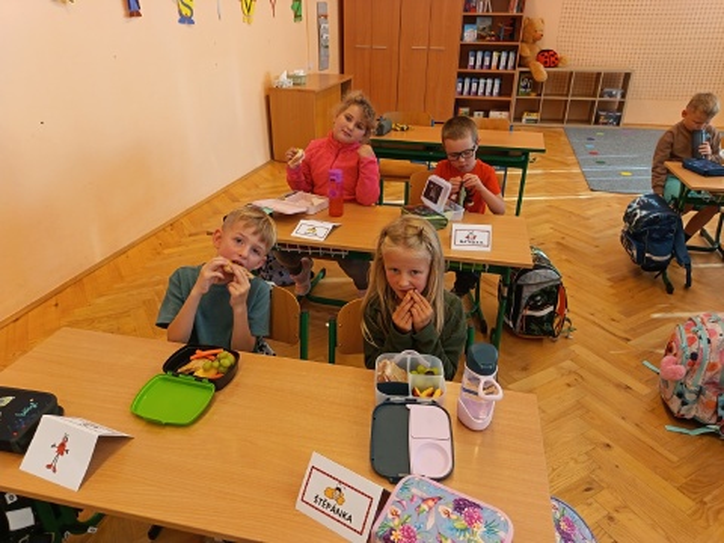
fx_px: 502
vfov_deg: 56.8
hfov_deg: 71.6
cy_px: 272
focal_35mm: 24
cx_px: 362
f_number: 1.75
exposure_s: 1/50
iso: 484
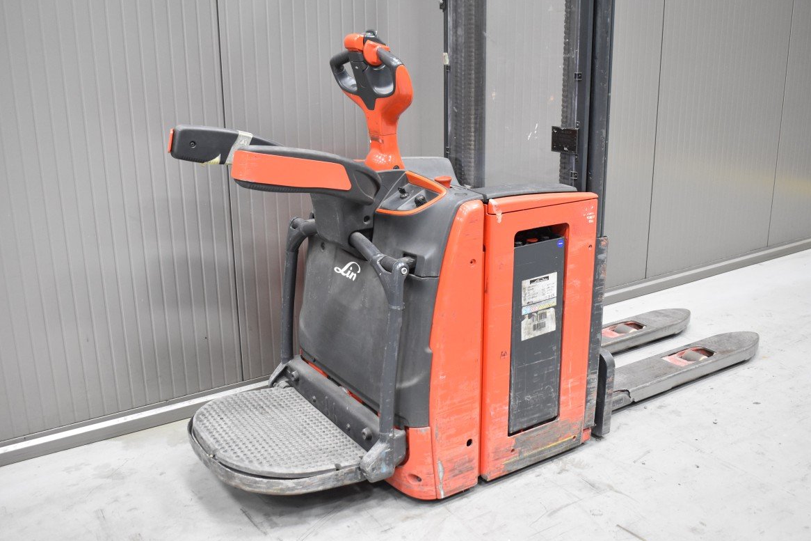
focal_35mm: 36
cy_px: 265
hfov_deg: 53.8
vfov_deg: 37.3
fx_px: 800
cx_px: 412
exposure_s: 1/25
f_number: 4.5
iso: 1600
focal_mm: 23
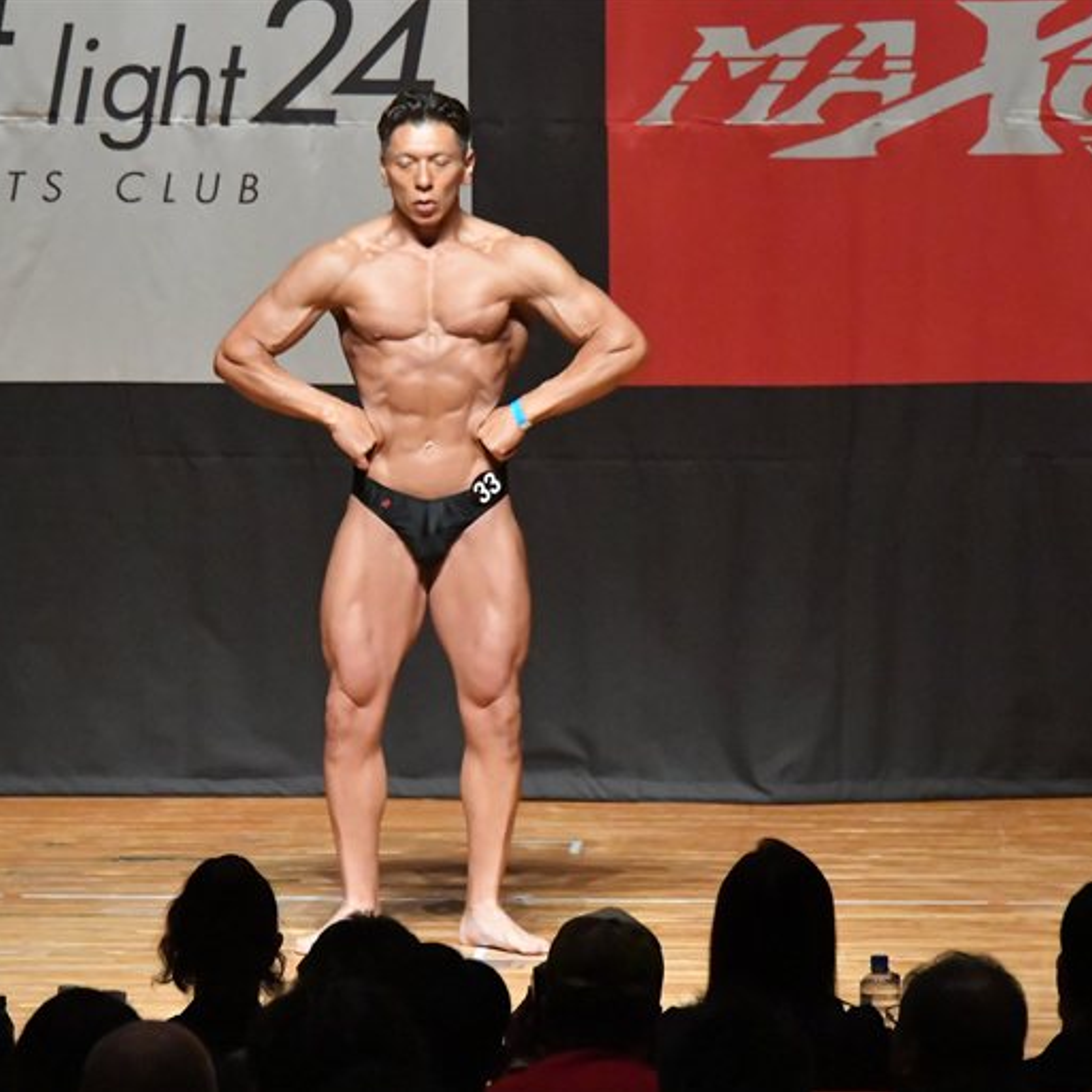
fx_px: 11671
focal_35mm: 327
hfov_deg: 5.4
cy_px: 547
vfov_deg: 5.4
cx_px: 399
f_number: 5.6
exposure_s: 1/400
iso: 12800
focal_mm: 170
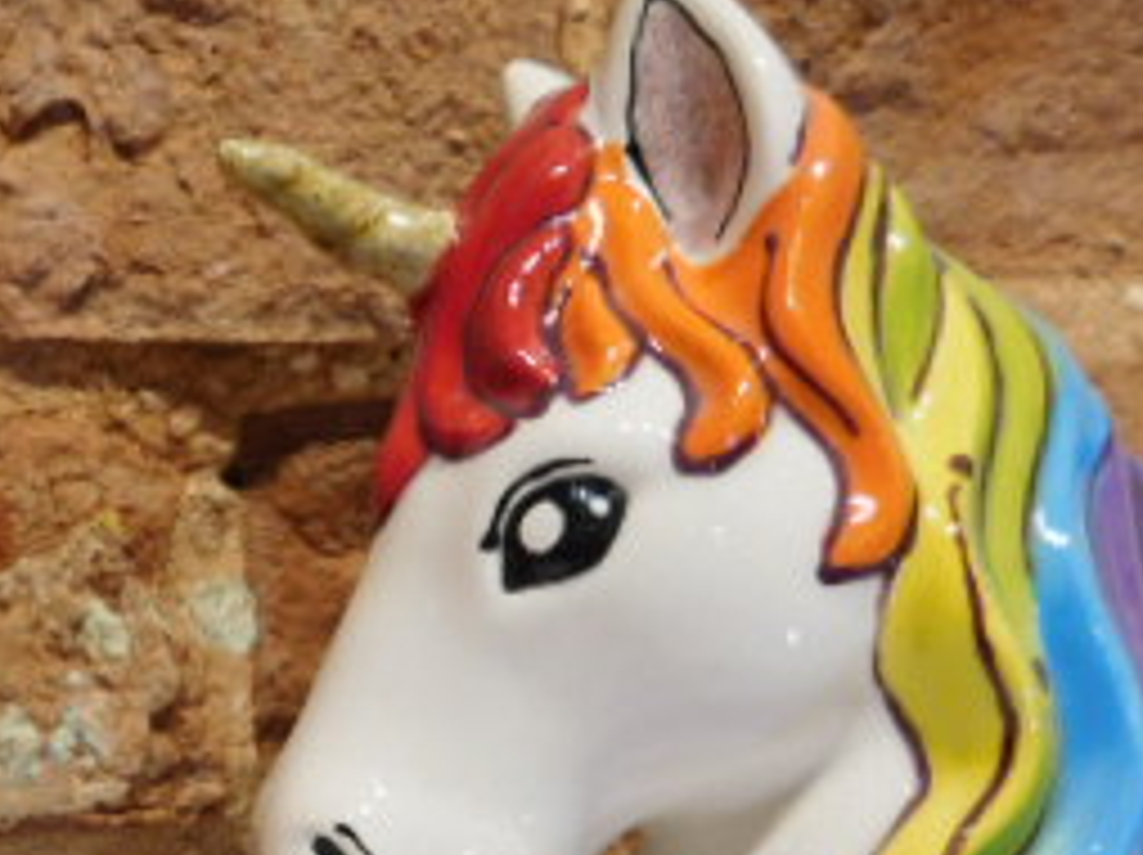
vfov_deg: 23.7
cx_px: 104
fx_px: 1913
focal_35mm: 58
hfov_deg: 31.6
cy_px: 922
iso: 125
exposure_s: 1/100
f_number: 3
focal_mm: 4
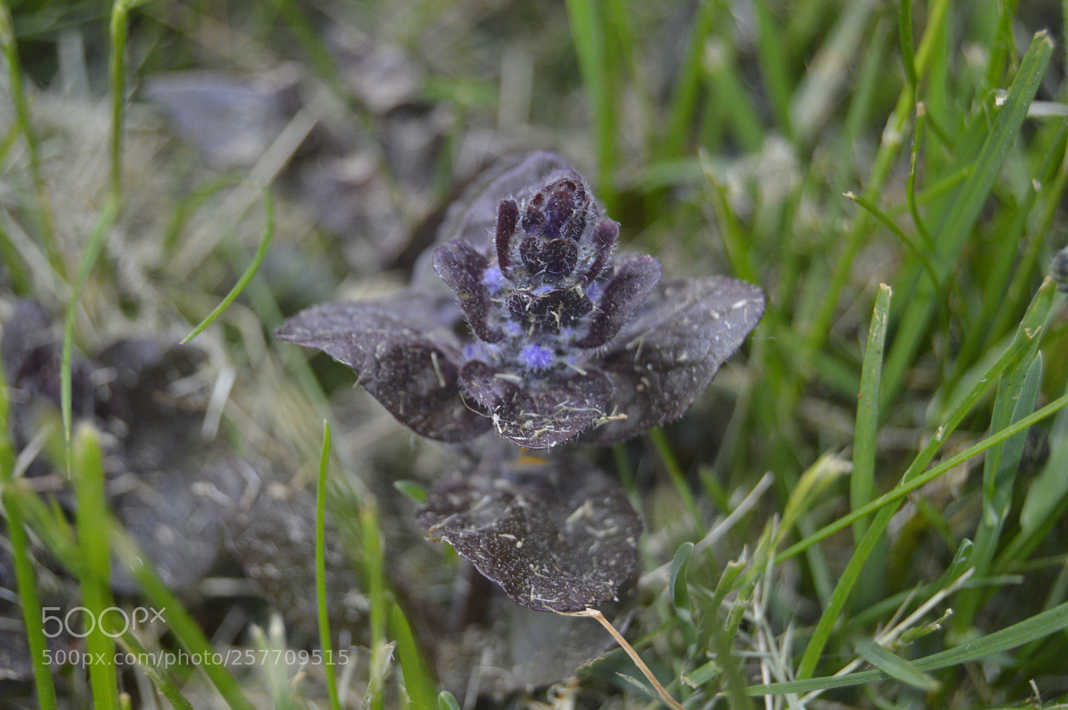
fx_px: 2445
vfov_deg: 16.5
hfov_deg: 24.6
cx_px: 534
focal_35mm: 82
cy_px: 355
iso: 900
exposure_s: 1/60
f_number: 5.6
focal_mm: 55
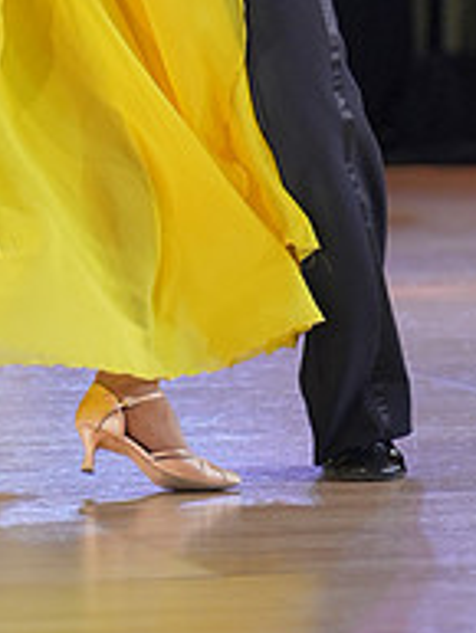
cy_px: -312
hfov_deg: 3.3
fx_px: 8241
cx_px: 159
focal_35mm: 450
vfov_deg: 4.4
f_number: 2
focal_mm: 104
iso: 800
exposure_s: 1/500
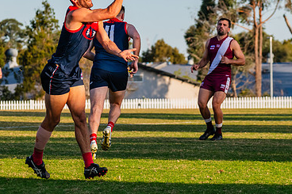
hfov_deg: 5.6
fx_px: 2959
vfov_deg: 3.8
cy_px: 97
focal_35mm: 365
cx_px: 140
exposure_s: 1/1250
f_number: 8
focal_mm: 190
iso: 800
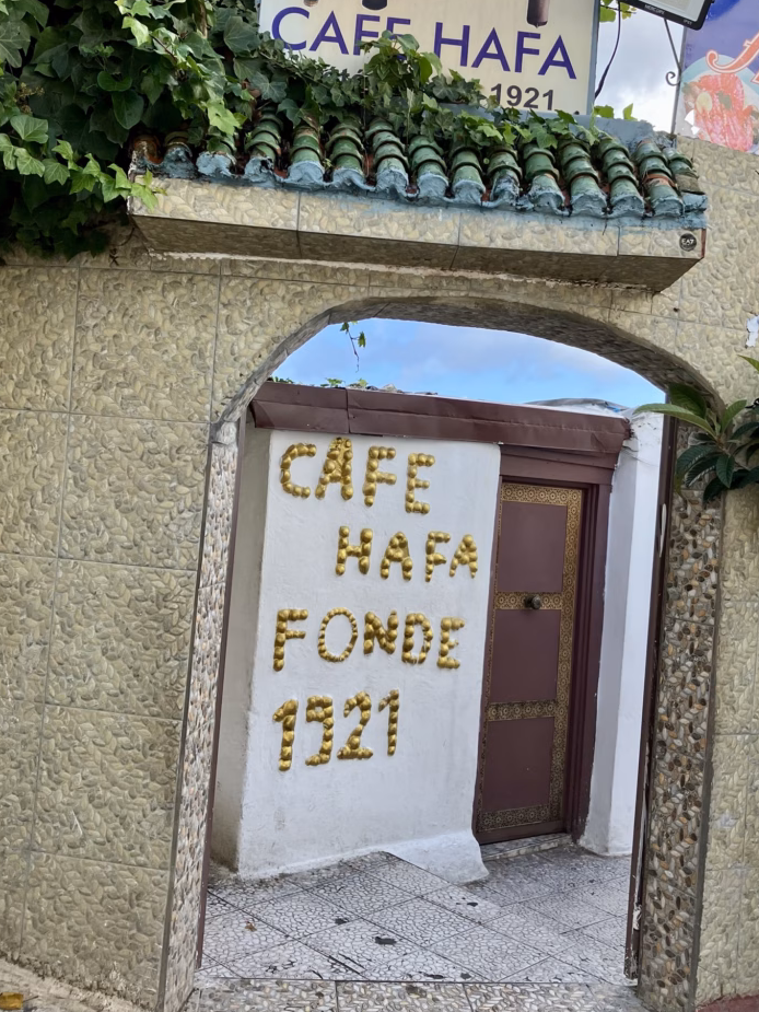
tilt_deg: +4.3
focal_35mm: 31
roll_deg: -3.7
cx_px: 397
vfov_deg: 58.2
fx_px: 906
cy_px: 458
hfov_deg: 45.4
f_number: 1.8
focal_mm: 3.99
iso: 32
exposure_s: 1/471
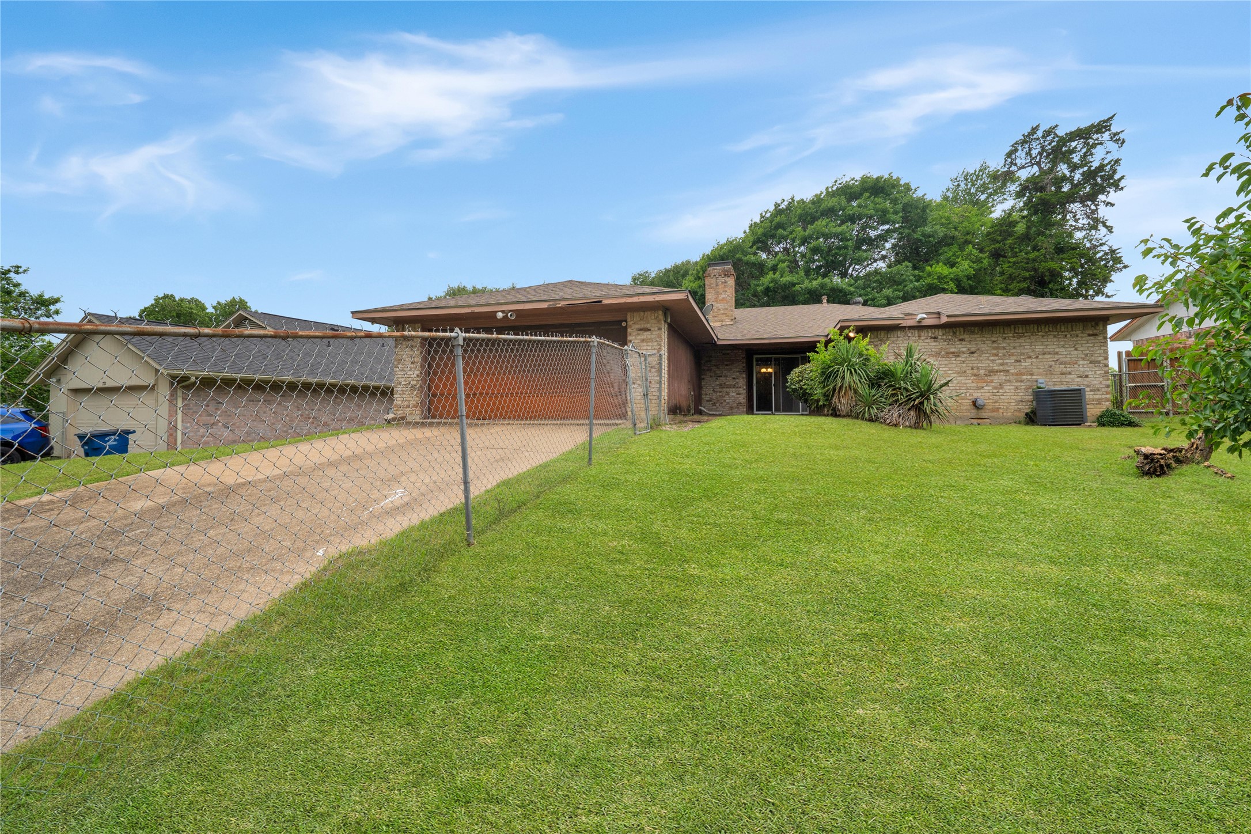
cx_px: 626
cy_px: 417
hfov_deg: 104.3
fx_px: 486
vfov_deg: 81.2
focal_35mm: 14
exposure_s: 1/250
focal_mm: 14
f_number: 9
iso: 500
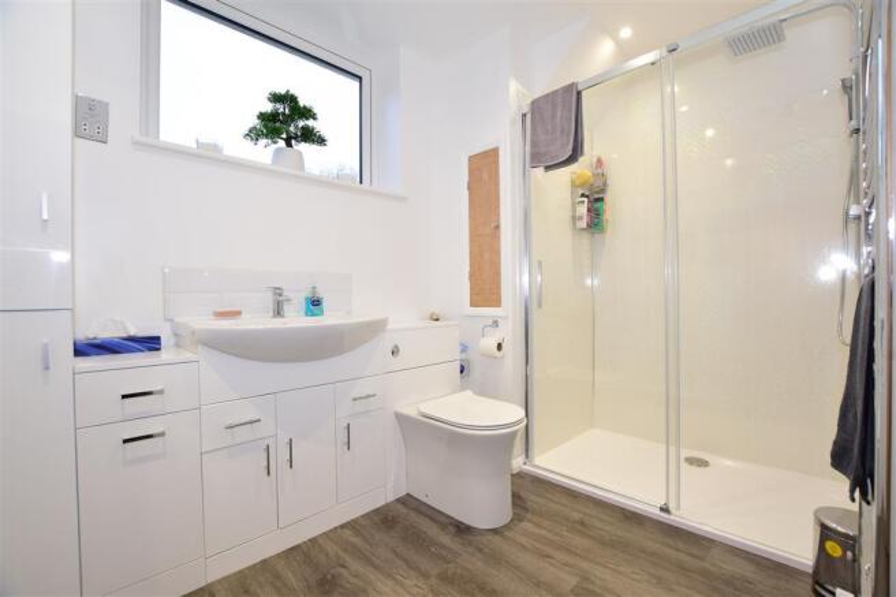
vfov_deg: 77.3
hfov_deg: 100.4
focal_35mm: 15
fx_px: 373
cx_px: 448
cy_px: 298
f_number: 5.6
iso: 400
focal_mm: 10
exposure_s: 1/25
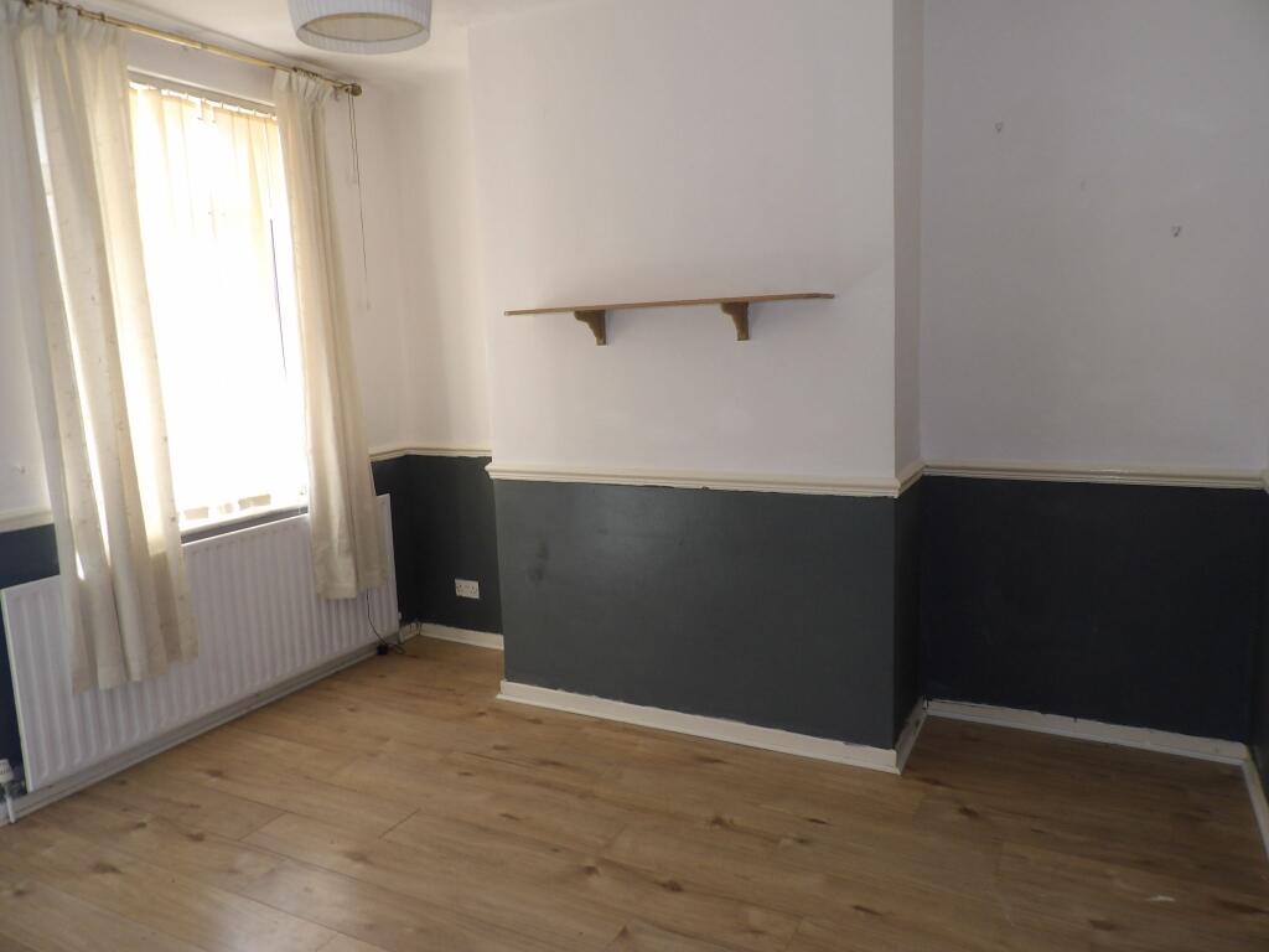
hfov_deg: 71.6
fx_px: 880
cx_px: 634
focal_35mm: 24
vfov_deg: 56.8
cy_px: 476
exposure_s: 1/33
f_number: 3.2
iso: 116
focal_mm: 4.3
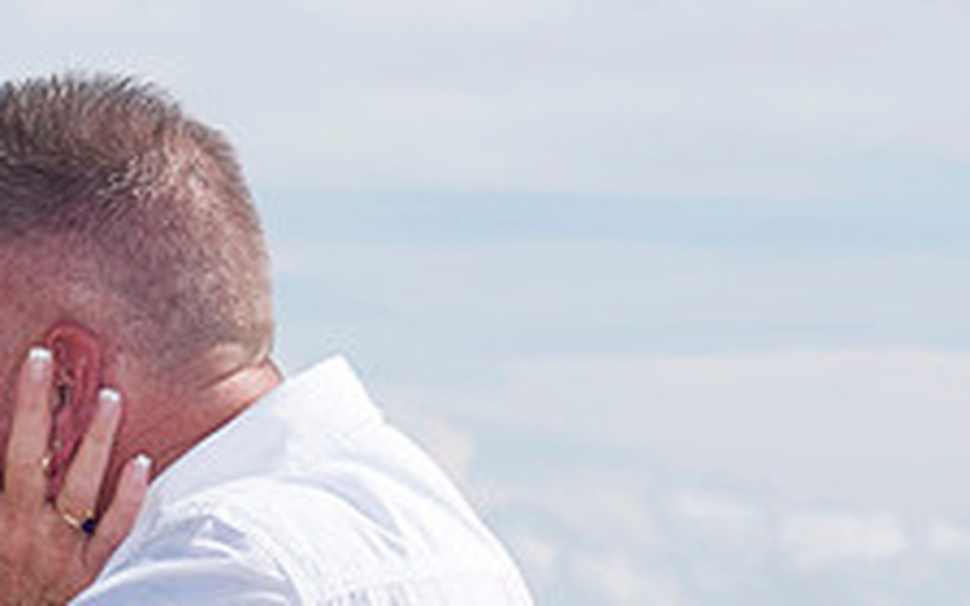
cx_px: -17
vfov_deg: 4.0
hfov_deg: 6.5
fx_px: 8565
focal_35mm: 324
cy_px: 677
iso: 100
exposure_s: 1/250
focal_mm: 82
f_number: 13
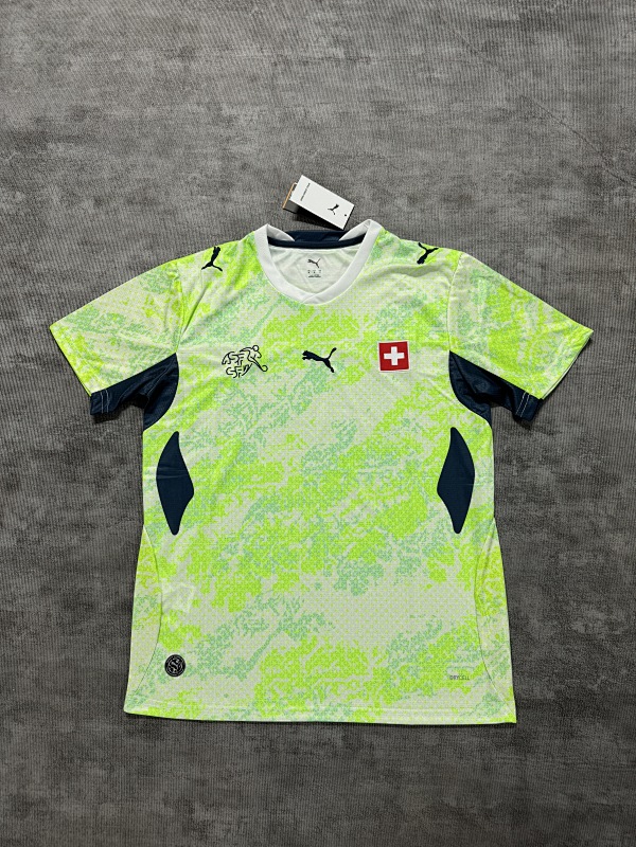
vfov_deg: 71.6
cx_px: 318
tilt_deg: -79.4
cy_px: 424
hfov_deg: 56.8
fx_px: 588
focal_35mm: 24
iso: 125
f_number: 1.78
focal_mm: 6.76
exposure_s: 1/50
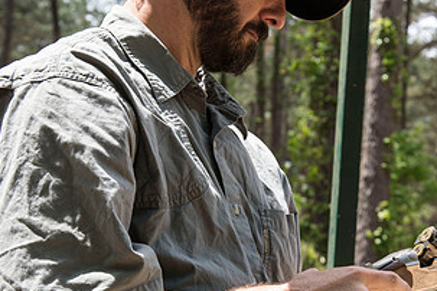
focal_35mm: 86
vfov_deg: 15.8
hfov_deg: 23.4
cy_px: 218
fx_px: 1044
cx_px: 333
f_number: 7.1
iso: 160
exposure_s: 1/160
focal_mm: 45
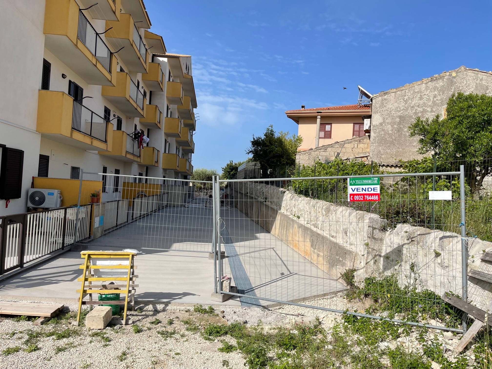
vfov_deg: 53.1
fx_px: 370
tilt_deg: -0.2
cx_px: 246
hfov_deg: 67.3
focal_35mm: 26
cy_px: 184
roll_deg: -3.0
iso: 32
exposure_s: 1/5376
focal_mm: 5.1
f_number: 1.6
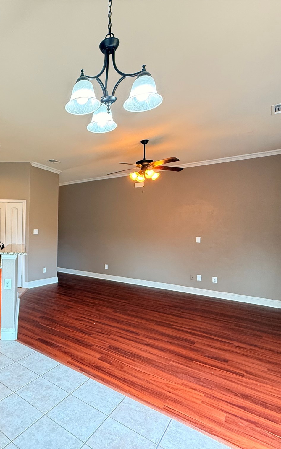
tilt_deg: +1.4
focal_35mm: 20
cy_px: 225
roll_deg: -1.7
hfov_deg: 52.0
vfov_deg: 85.1
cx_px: 24
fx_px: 245
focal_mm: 2.22
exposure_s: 1/60
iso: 400
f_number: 2.2
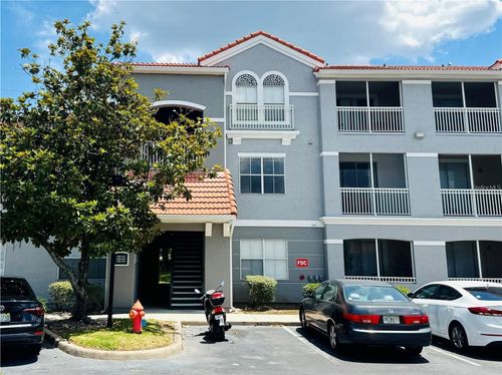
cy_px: 188
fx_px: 348
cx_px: 251
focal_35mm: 24
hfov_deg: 71.6
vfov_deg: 56.7
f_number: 1.78
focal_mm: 6.76
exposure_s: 1/4608
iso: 80
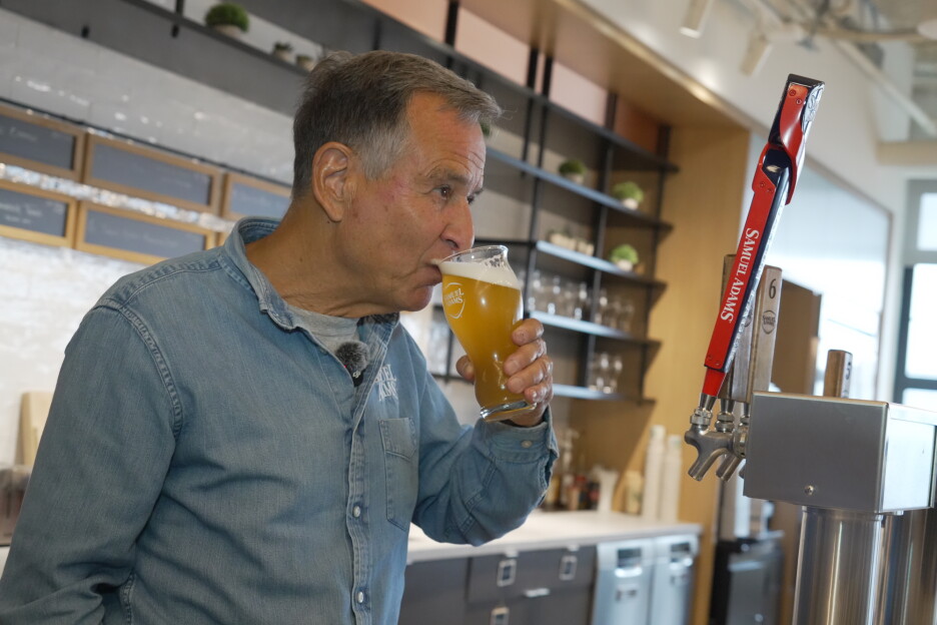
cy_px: 312
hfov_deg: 38.2
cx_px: 468
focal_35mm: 52
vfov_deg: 26.0
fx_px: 1353
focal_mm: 52
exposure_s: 1/250
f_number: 6.3
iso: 6400
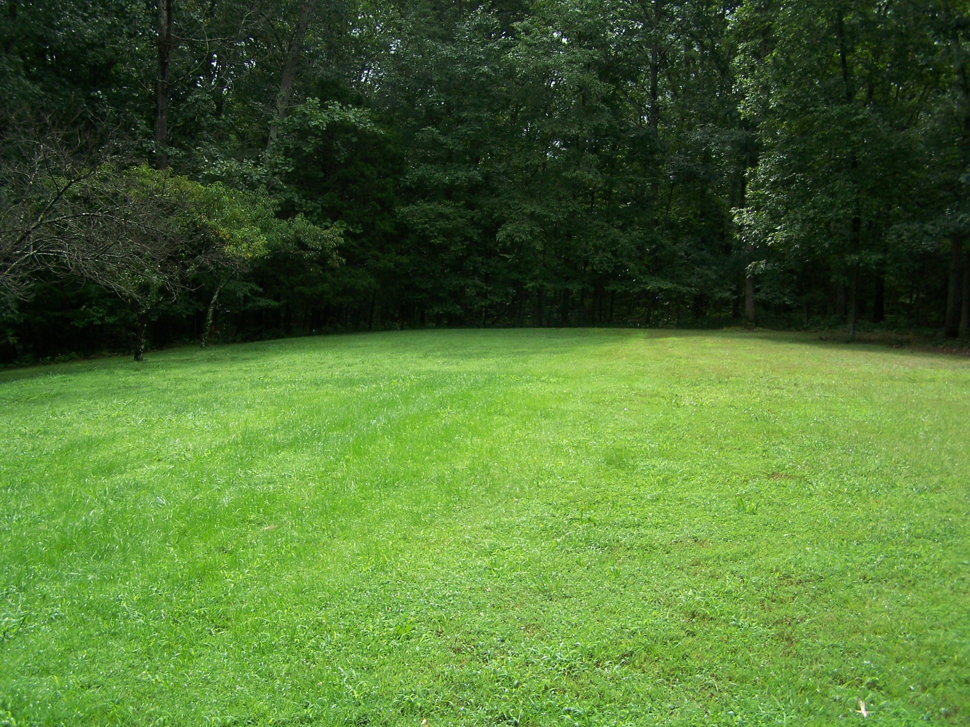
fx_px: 1065
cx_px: 485
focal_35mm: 38
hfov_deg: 49.0
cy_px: 364
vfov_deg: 37.7
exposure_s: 1/500
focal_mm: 6.3
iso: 80
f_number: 2.8
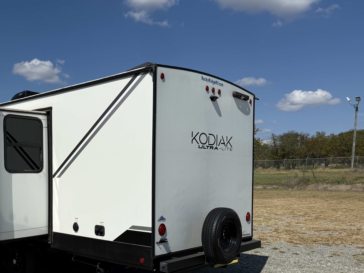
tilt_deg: -2.2
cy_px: 196
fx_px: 400
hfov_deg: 46.6
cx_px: 77
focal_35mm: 38
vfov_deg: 37.0
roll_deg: -0.8
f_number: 1.78
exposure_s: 1/14286
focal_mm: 6.76
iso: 80
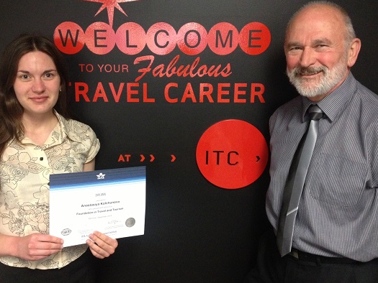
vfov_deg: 35.9
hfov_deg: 46.7
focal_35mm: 40
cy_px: 127
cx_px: 168
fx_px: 437
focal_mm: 4.28
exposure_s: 1/20
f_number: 2.4
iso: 400
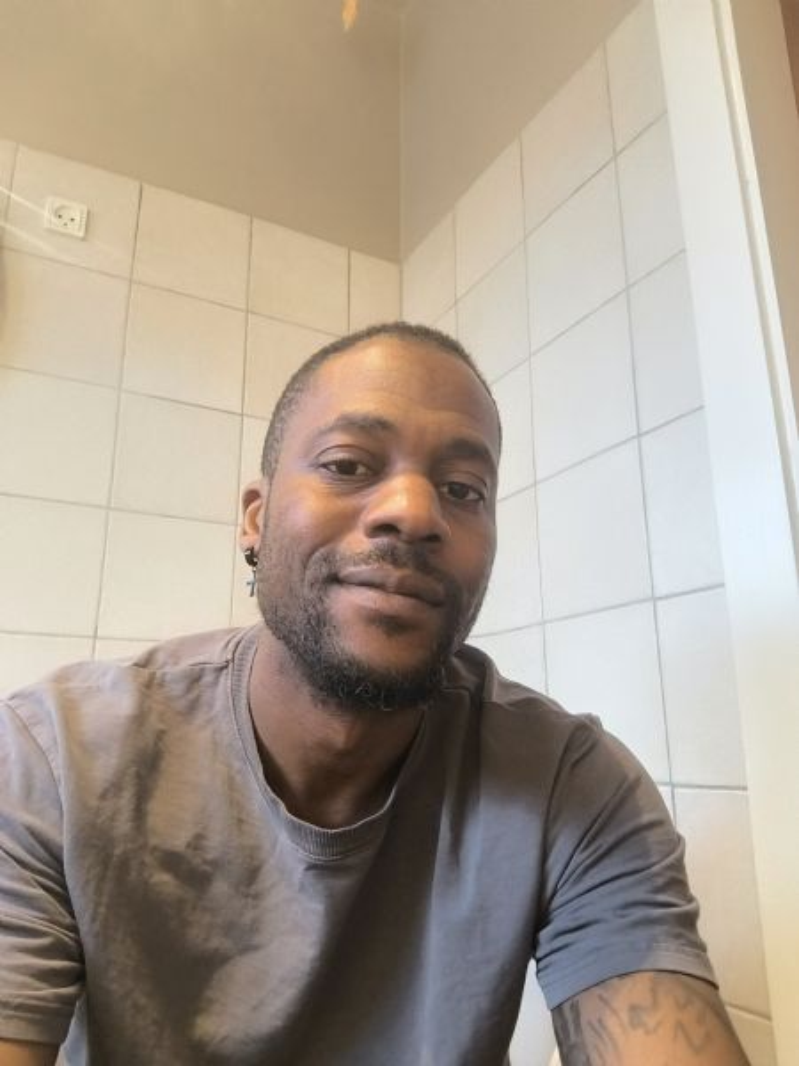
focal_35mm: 24
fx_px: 739
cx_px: 400
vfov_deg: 71.6
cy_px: 533
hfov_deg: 56.8
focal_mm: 3.26
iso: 320
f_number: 2.45
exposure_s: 1/25
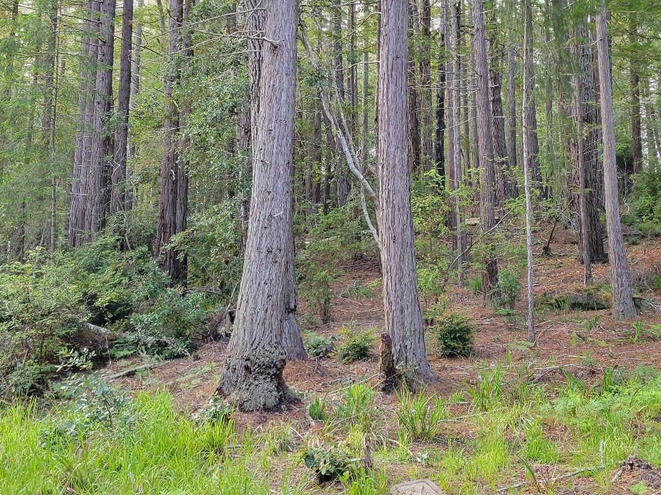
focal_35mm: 42
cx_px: 378
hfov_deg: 44.7
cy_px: 161
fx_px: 802
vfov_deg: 34.0
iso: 100
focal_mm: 5.4
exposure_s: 1/120
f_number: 1.8
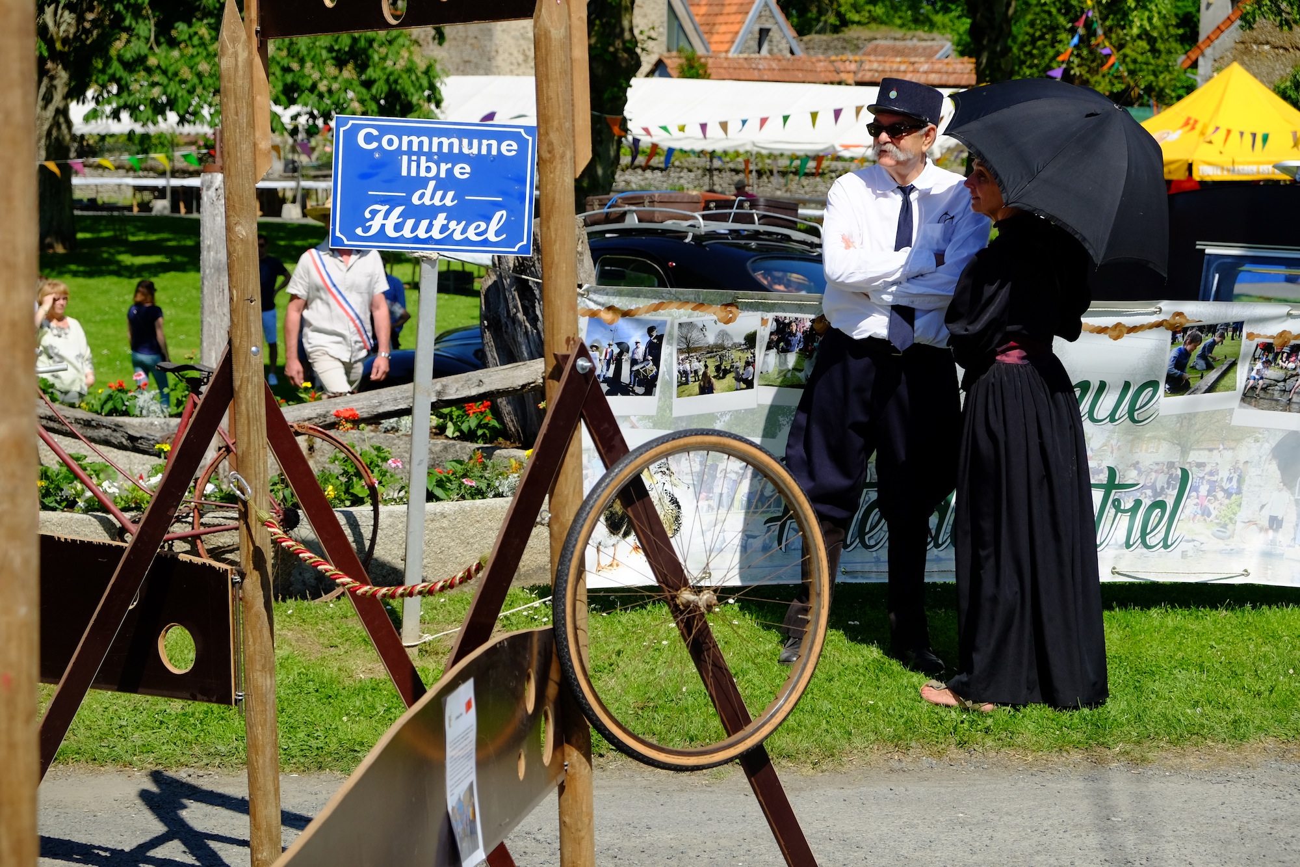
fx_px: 2997
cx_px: 650
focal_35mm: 83
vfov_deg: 16.5
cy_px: 434
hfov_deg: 24.5
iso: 400
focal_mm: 55
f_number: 5.6
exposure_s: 1/1300
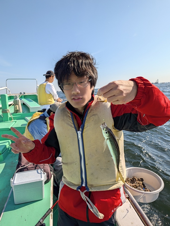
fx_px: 151
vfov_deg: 73.9
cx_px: 85
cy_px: 113
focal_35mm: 23
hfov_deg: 58.9
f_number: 1.7
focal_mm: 5.28
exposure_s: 1/1258
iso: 15
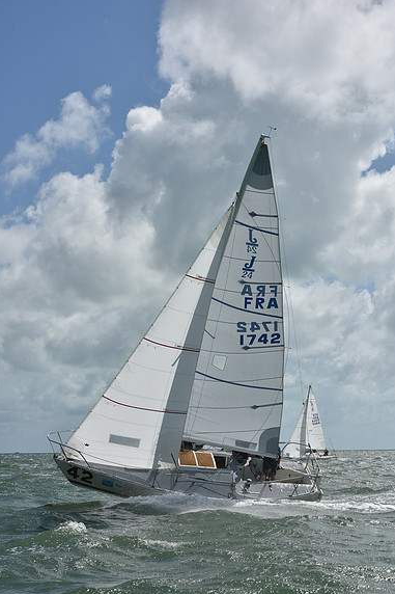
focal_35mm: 71
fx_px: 1169
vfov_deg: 28.5
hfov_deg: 19.2
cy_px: 299
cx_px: 196
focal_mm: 70
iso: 250
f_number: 10
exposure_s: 1/1600
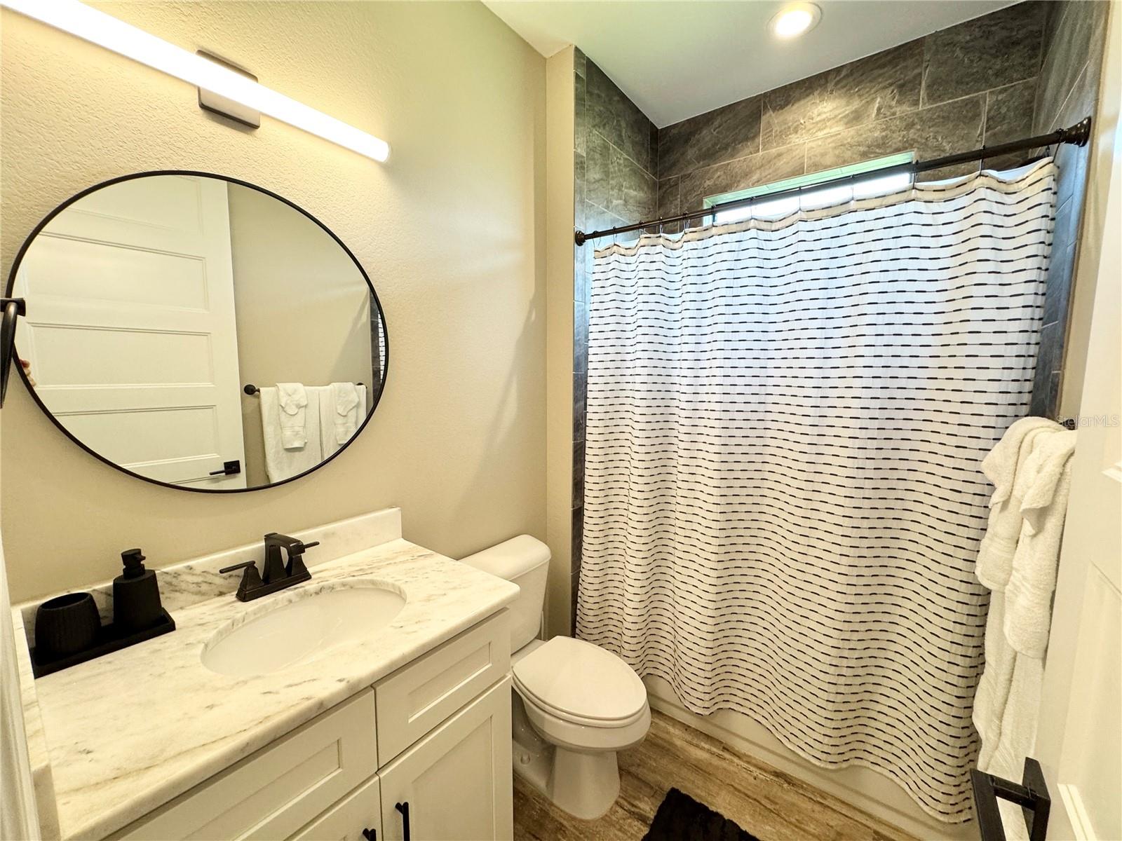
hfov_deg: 102.1
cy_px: 420
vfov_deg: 85.7
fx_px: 454
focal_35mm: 14
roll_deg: -0.3
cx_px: 561
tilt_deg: -5.5
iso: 200
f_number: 2.2
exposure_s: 1/120
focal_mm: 2.22
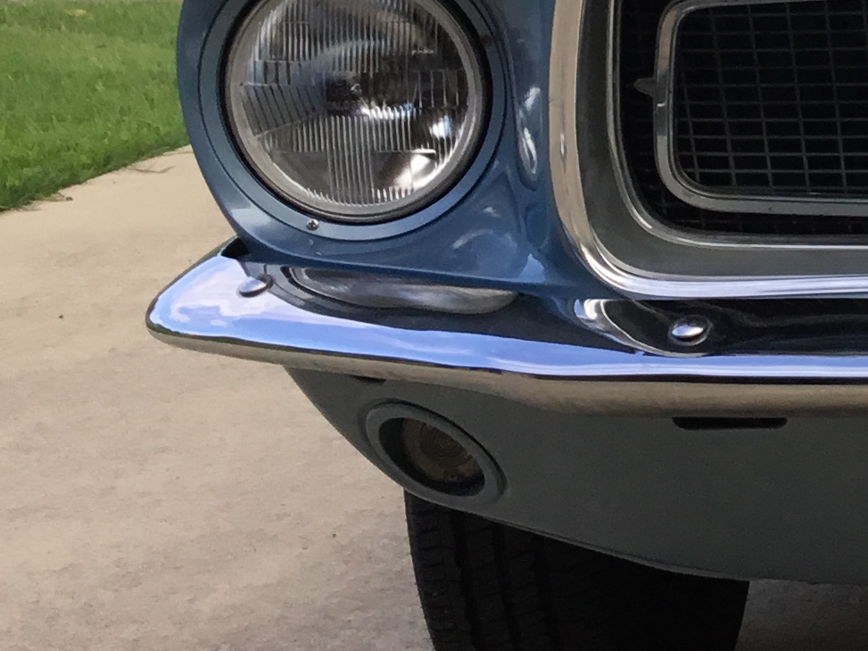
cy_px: -21
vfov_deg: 14.0
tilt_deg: -11.7
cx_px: 1336
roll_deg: +2.6
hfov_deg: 16.9
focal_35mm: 104
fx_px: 2608
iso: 25
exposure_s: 1/301
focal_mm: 3.3
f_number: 2.4
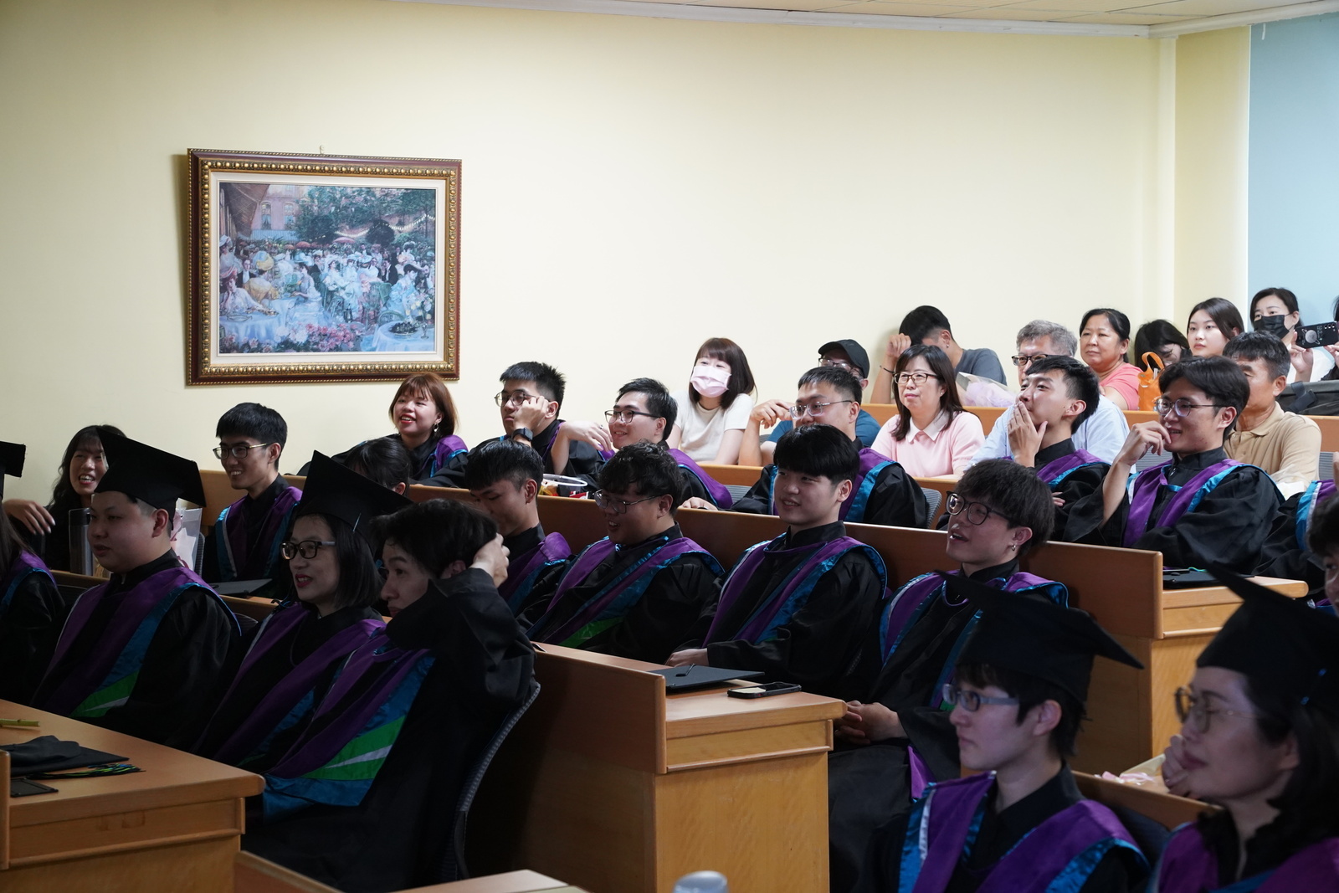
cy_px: 446
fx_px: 2604
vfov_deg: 19.5
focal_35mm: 70
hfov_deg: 28.8
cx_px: 670
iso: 4000
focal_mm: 70
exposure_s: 1/80
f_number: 5.6
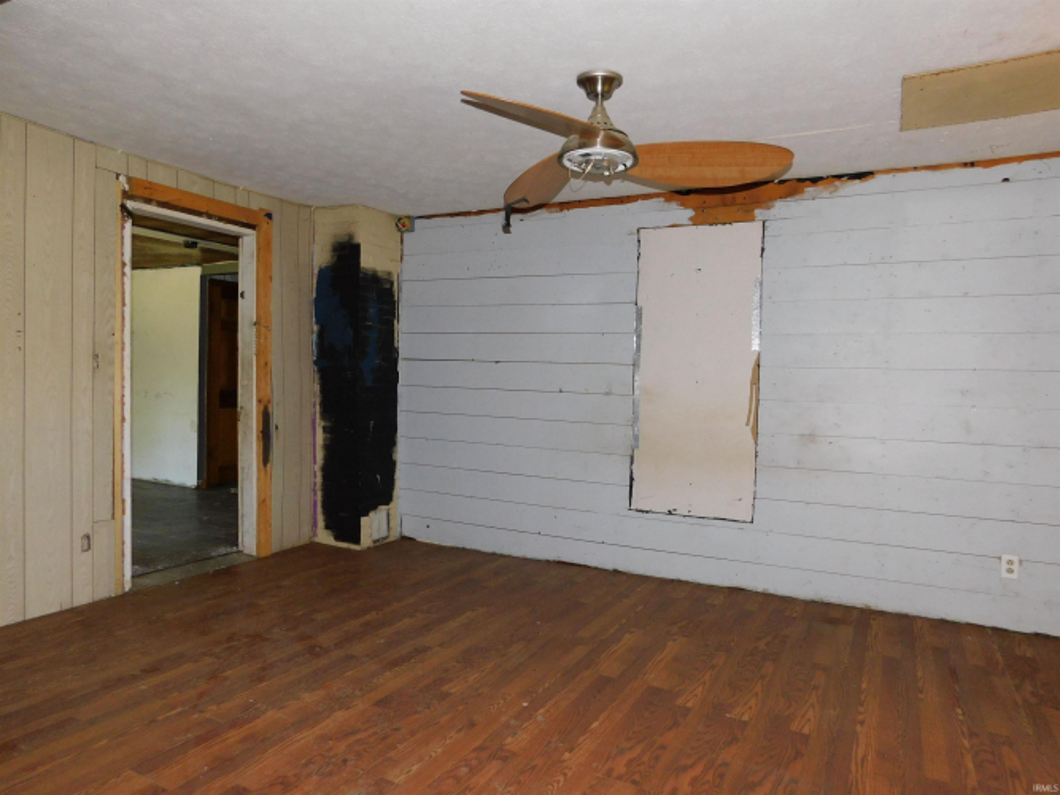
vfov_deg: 58.9
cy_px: 398
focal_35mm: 23
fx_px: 704
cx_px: 530
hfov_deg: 73.9
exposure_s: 1/30
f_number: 3
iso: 200
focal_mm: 4
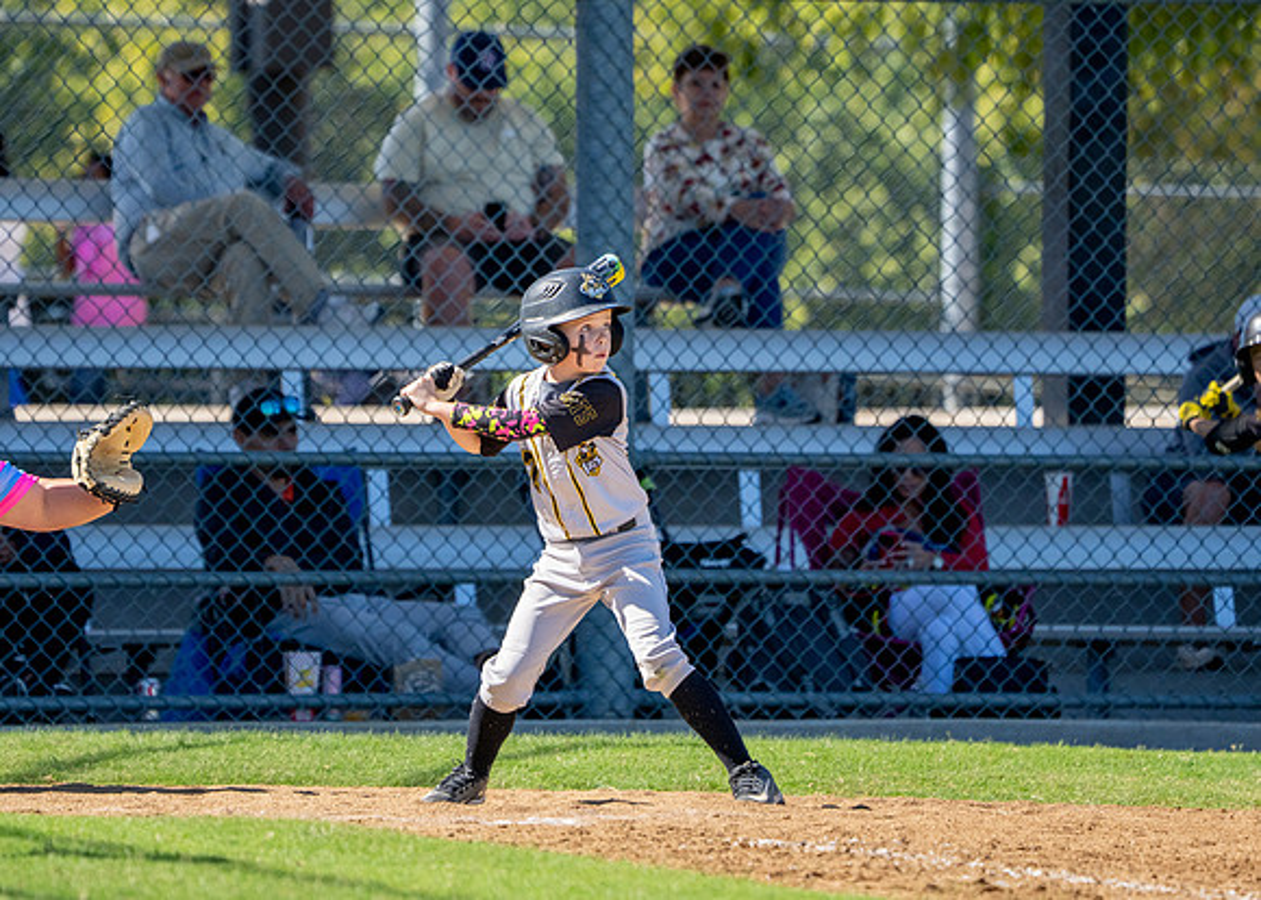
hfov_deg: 5.1
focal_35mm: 397
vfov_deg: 3.6
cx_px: 542
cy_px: 369
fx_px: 14208
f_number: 5.6
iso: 1000
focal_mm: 288
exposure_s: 1/3200
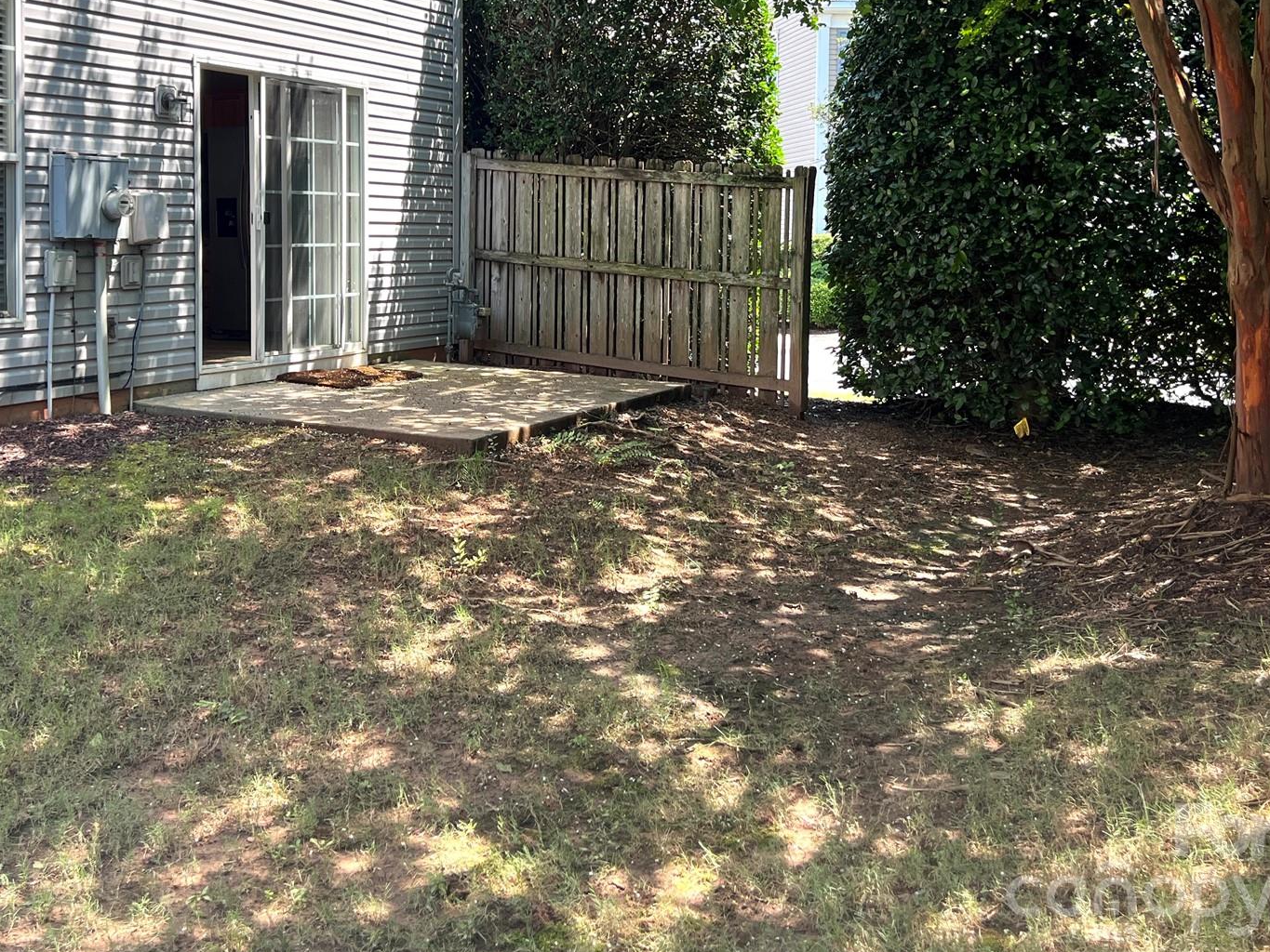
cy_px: 263
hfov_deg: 47.8
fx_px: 1431
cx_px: 580
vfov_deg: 36.2
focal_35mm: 39
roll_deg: +0.5
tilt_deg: -0.6
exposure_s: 1/692
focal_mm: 5.7
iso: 50
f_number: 1.5
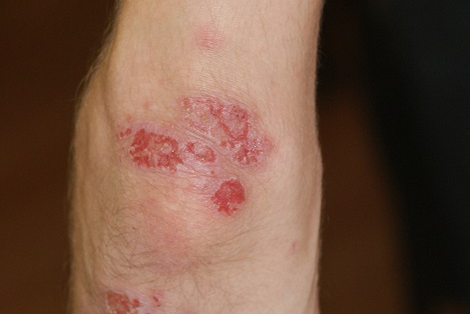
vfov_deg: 7.2
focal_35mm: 191
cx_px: 204
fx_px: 2493
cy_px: 160
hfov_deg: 10.8
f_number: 5.6
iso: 400
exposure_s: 1/125
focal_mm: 100
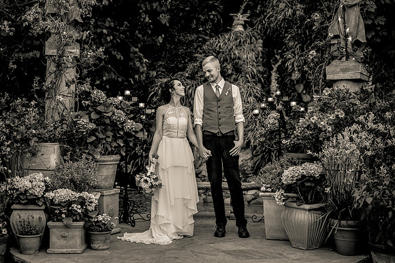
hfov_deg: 36.2
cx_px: 198
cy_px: 132
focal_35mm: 55
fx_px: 604
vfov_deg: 24.6
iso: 500
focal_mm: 55
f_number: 2.2
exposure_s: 1/320
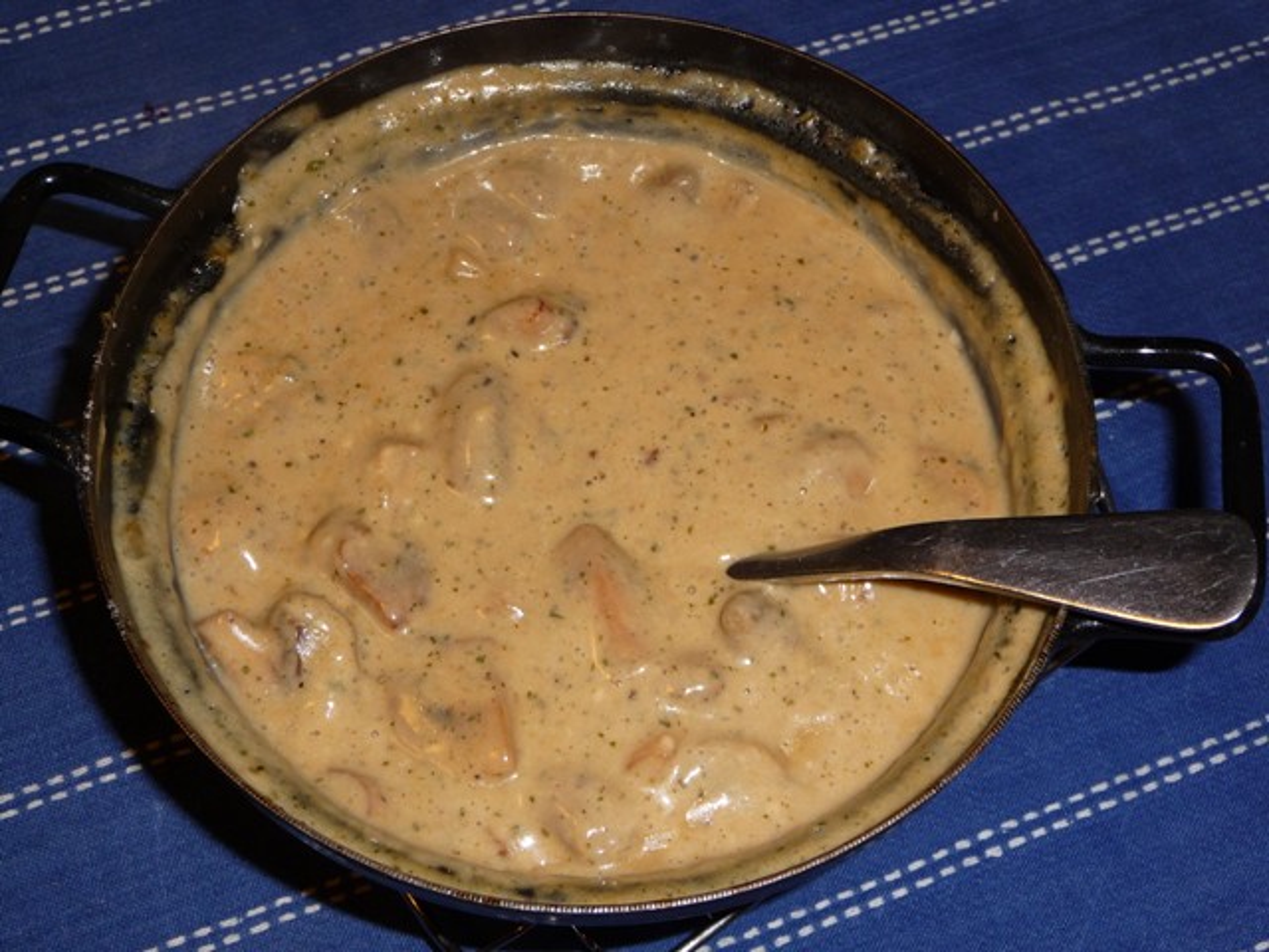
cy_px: 476
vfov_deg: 32.2
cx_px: 634
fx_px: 1650
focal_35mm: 45
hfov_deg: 42.1
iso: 100
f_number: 4.1
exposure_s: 1/30
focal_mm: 7.6
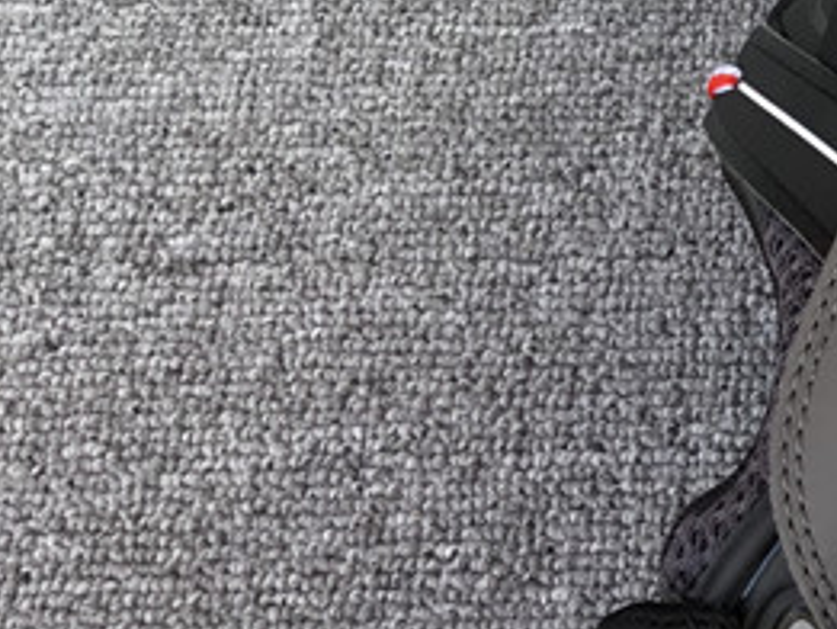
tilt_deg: -56.6
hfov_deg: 16.2
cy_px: 79
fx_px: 2588
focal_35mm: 107
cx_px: 1385
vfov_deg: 13.7
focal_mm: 3.3
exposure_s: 1/100
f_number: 2.4
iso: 25
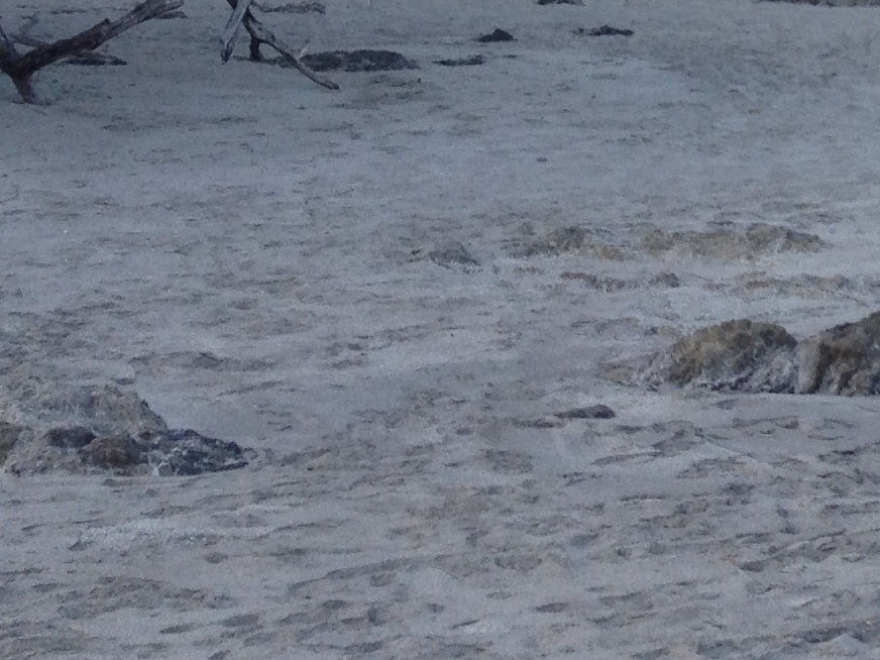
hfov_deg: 14.2
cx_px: 1292
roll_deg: +0.9
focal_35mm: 131
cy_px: -394
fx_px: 3330
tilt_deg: +4.2
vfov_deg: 10.8
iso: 50
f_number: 2.4
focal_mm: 4.28
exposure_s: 1/361
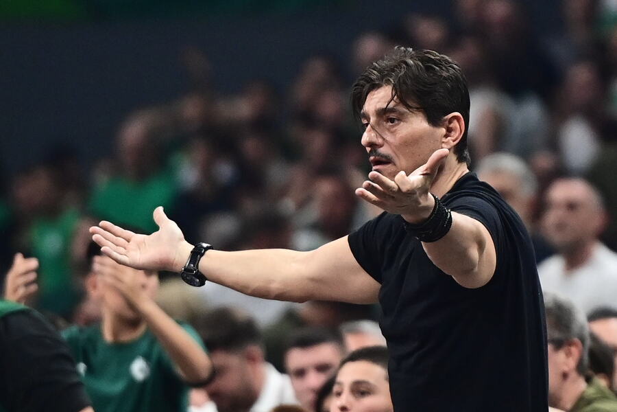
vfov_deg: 6.9
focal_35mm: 200
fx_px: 3428
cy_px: 206
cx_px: 308
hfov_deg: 10.3
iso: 2500
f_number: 2.8
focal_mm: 200
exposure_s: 1/1000
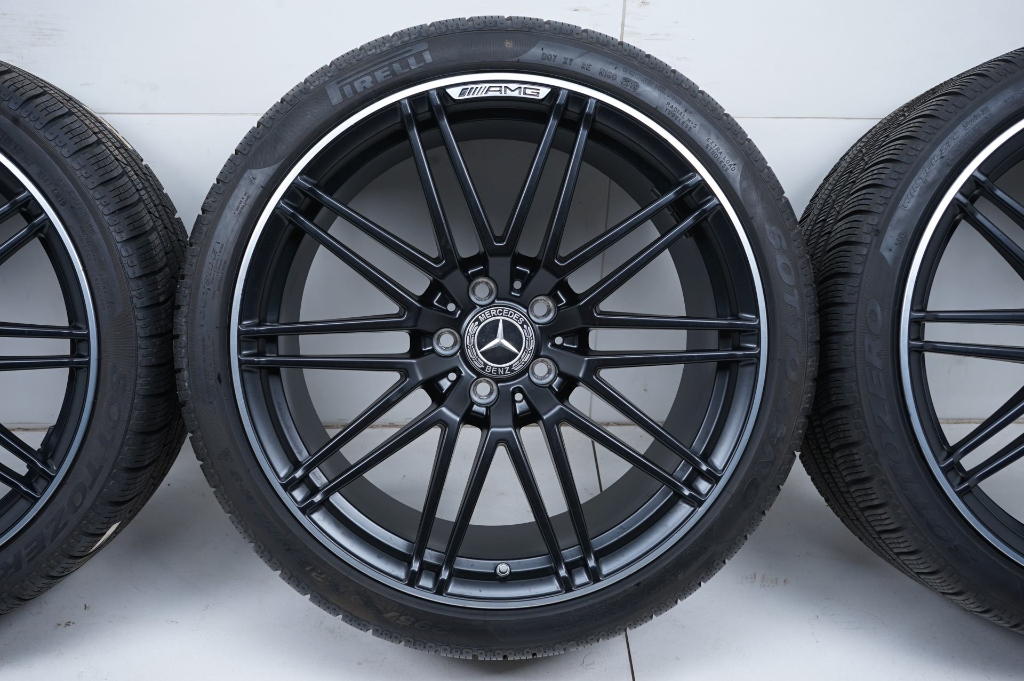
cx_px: 512
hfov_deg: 46.4
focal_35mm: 42
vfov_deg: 31.8
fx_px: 1194
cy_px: 340
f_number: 8
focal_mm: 42
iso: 250
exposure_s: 1/125
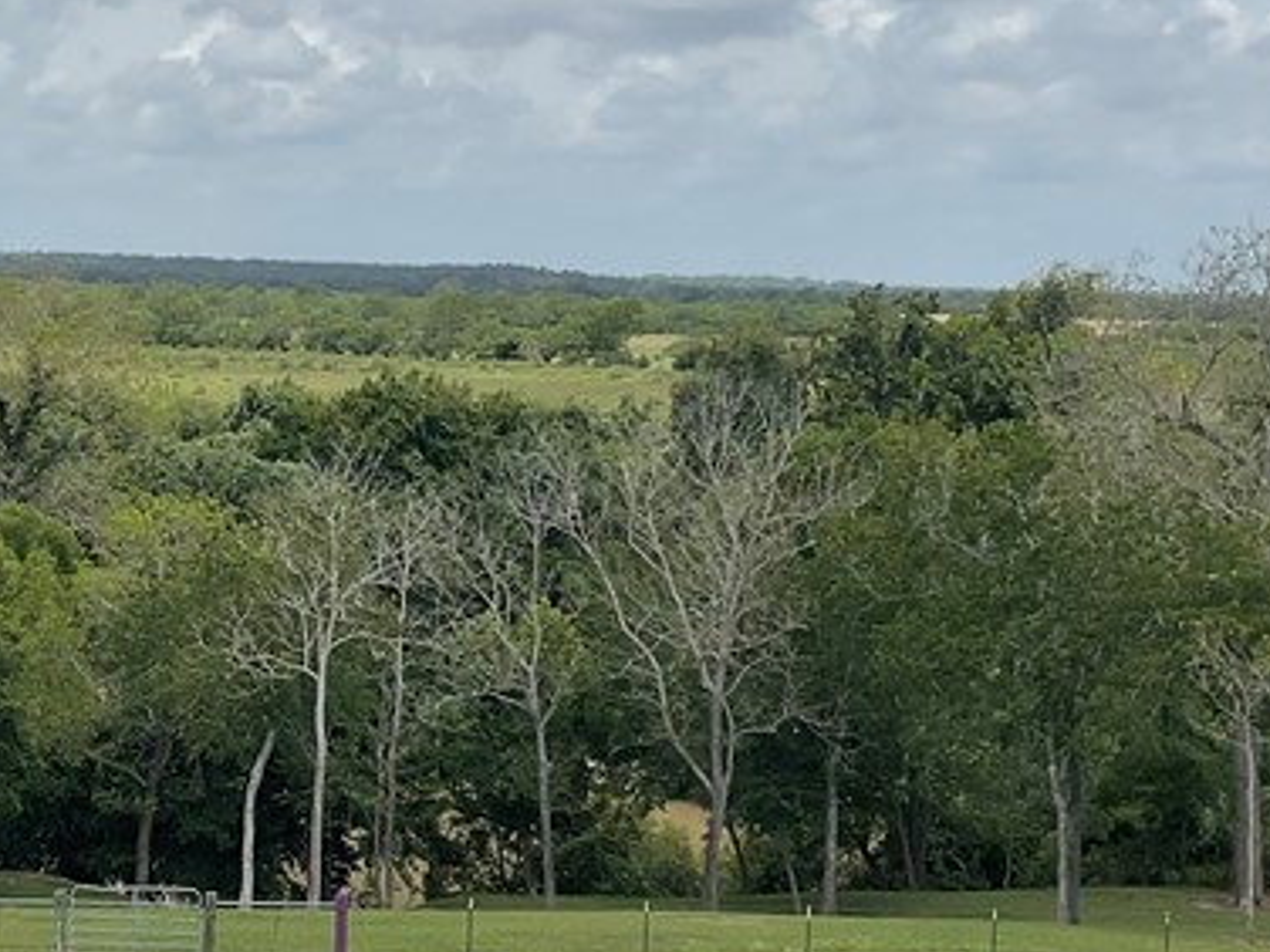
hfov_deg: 24.0
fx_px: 2898
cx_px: 132
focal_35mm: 79
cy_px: 577
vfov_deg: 18.6
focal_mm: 3
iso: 16
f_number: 1.8
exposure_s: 1/2227
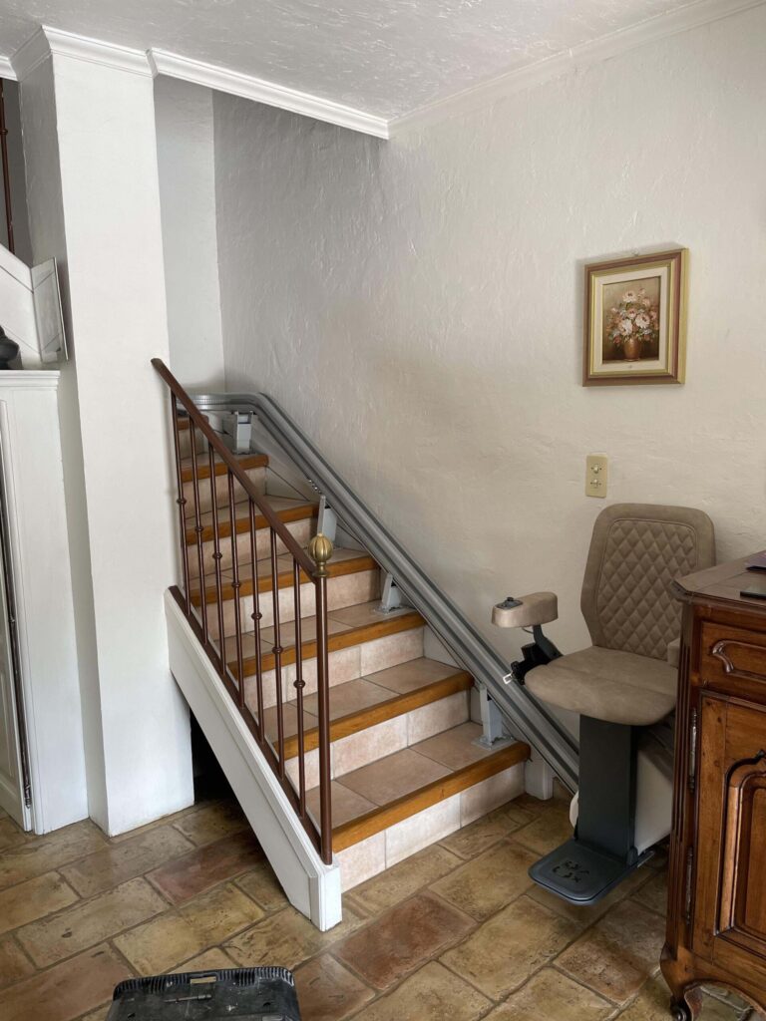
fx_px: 767
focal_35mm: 26
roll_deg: +0.9
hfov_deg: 53.1
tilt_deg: -8.0
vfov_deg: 67.3
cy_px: 510
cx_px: 383
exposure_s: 1/121
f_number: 1.6
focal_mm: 4.2
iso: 80
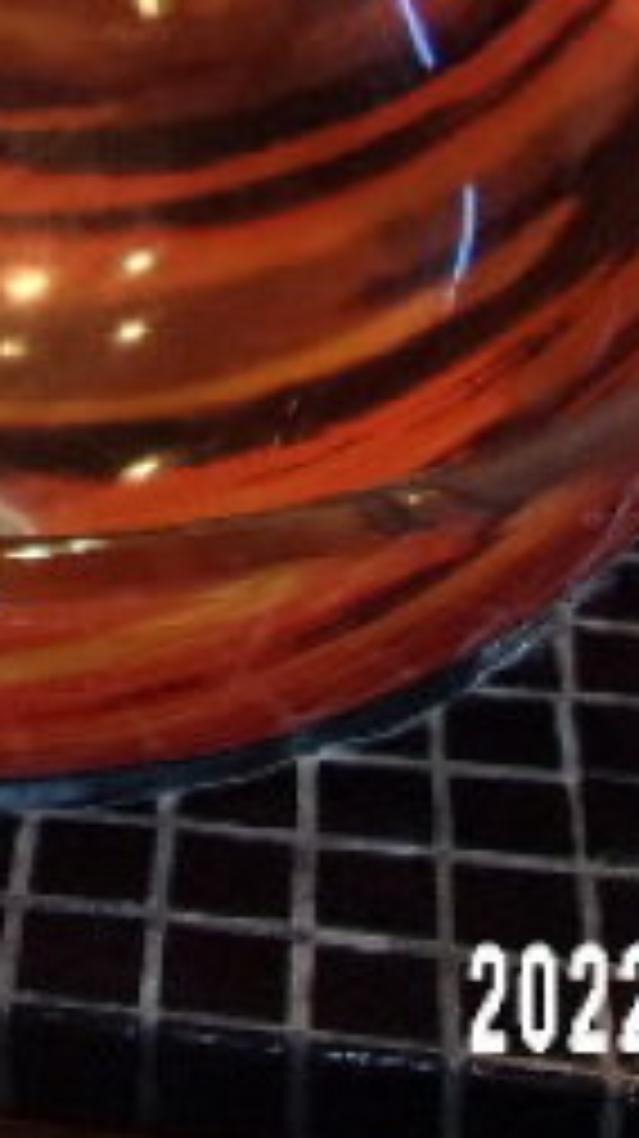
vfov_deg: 21.9
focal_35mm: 93
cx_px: -310
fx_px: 2806
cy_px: -49
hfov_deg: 12.4
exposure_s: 1/34
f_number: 3
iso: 200
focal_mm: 4.9
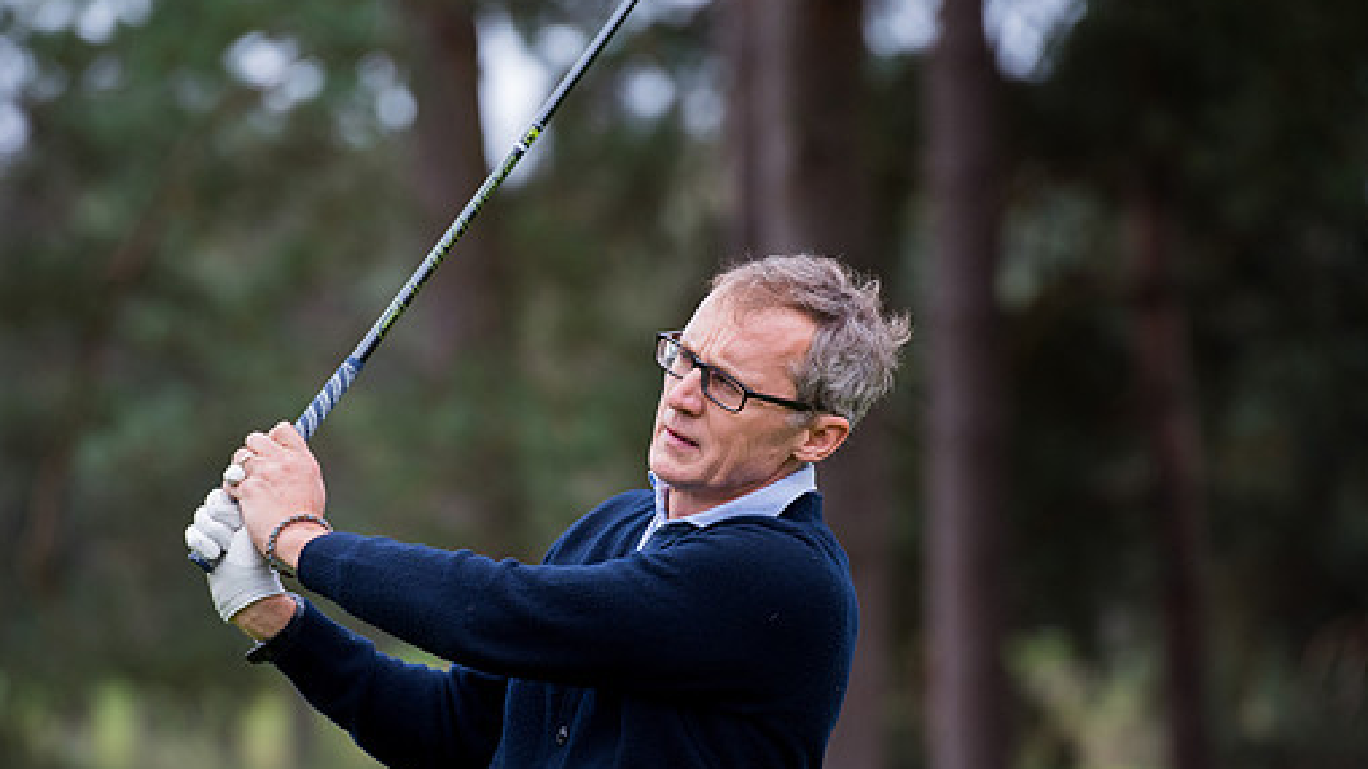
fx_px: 8667
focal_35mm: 239
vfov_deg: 5.1
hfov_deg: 9.0
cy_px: 483
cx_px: 618
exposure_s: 1/1000
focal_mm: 200
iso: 800
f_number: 4
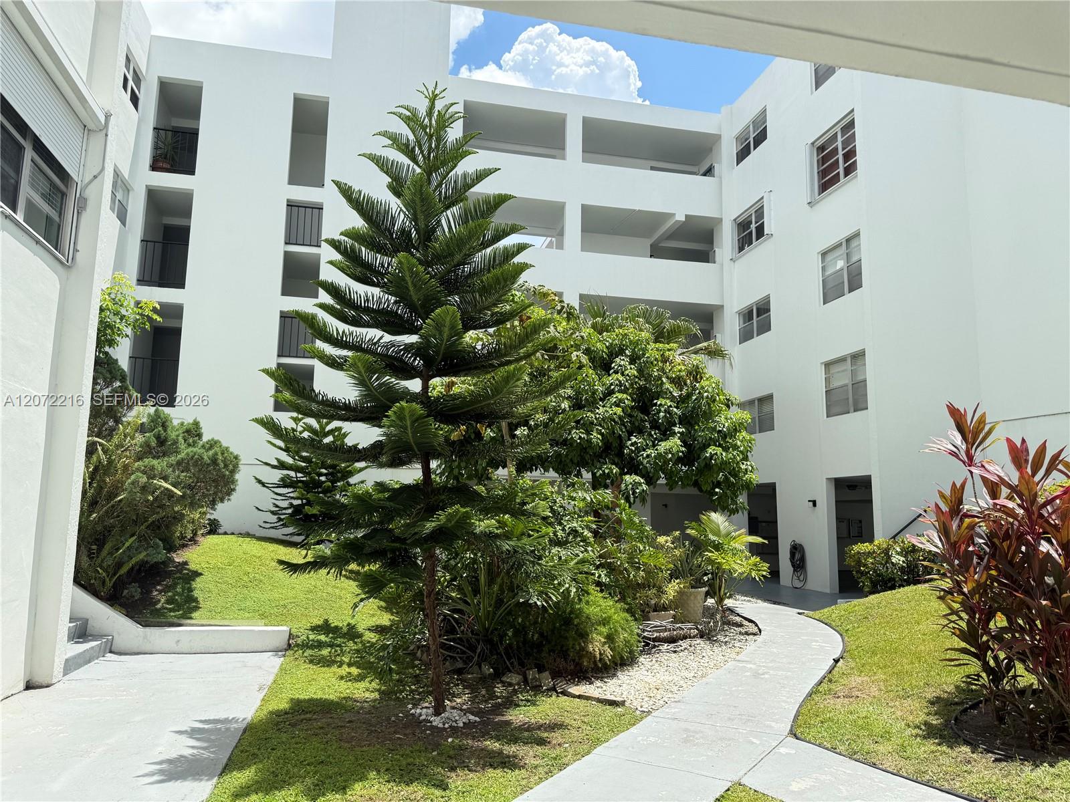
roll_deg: -1.2
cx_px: 535
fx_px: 742
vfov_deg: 56.8
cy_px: 401
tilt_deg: +9.3
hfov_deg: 71.6
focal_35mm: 24
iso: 80
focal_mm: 6.76
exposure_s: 1/3425
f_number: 1.78
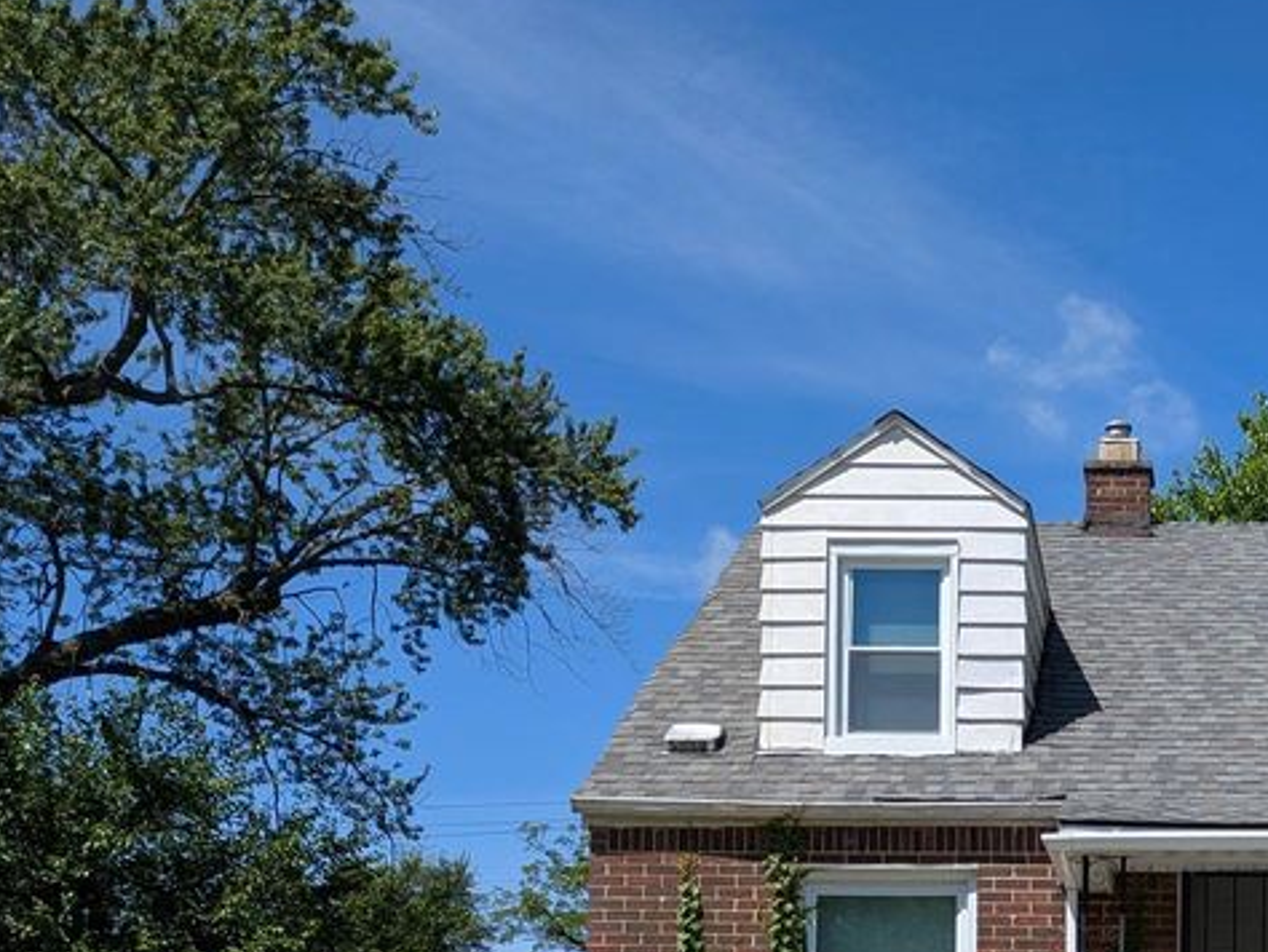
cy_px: 993
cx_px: 1233
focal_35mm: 54
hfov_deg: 32.9
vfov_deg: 25.5
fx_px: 1979
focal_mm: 5.43
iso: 40
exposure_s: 1/2841
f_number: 1.89
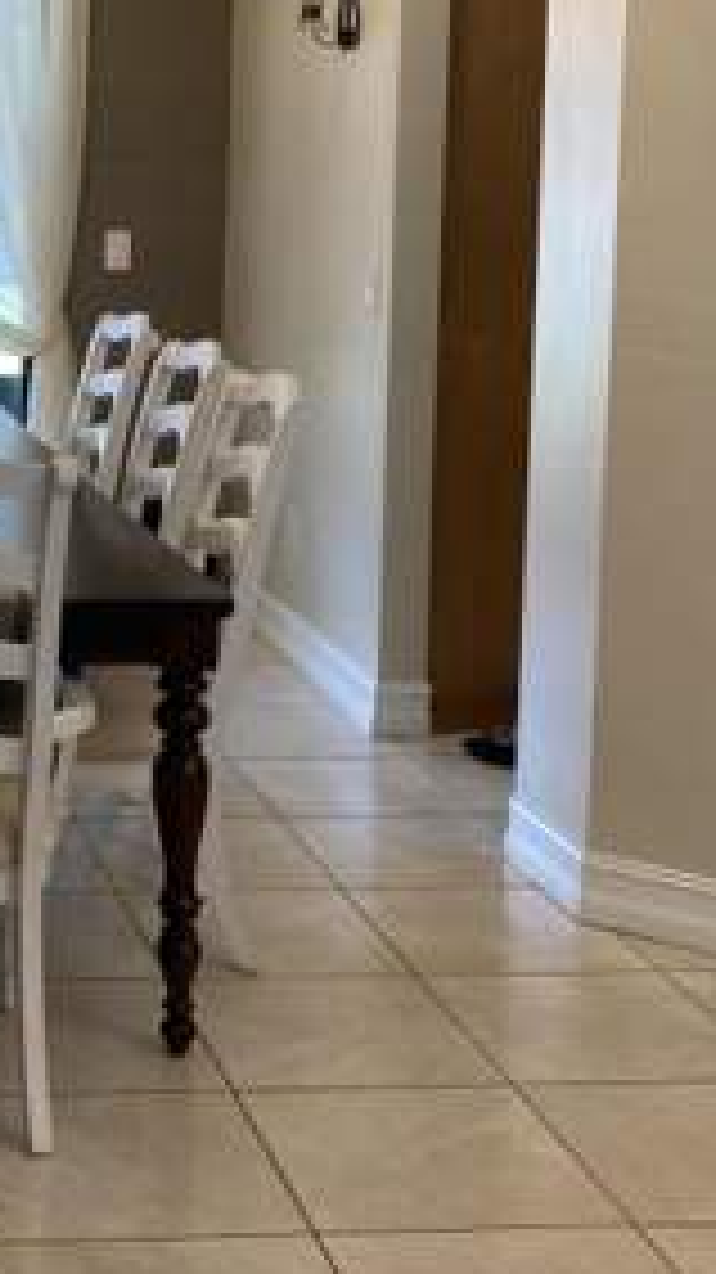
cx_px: -176
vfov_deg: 32.3
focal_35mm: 64
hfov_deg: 17.8
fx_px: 2162
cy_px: 324
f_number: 1.8
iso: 64
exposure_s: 1/60
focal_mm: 4.25
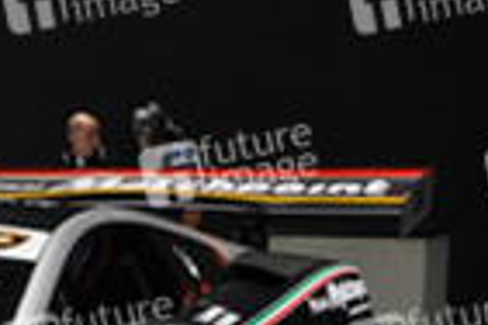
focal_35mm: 125
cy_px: 425
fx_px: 1694
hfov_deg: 15.3
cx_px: -209
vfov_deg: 10.7
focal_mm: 26
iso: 200
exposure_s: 1/125
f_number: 5.6
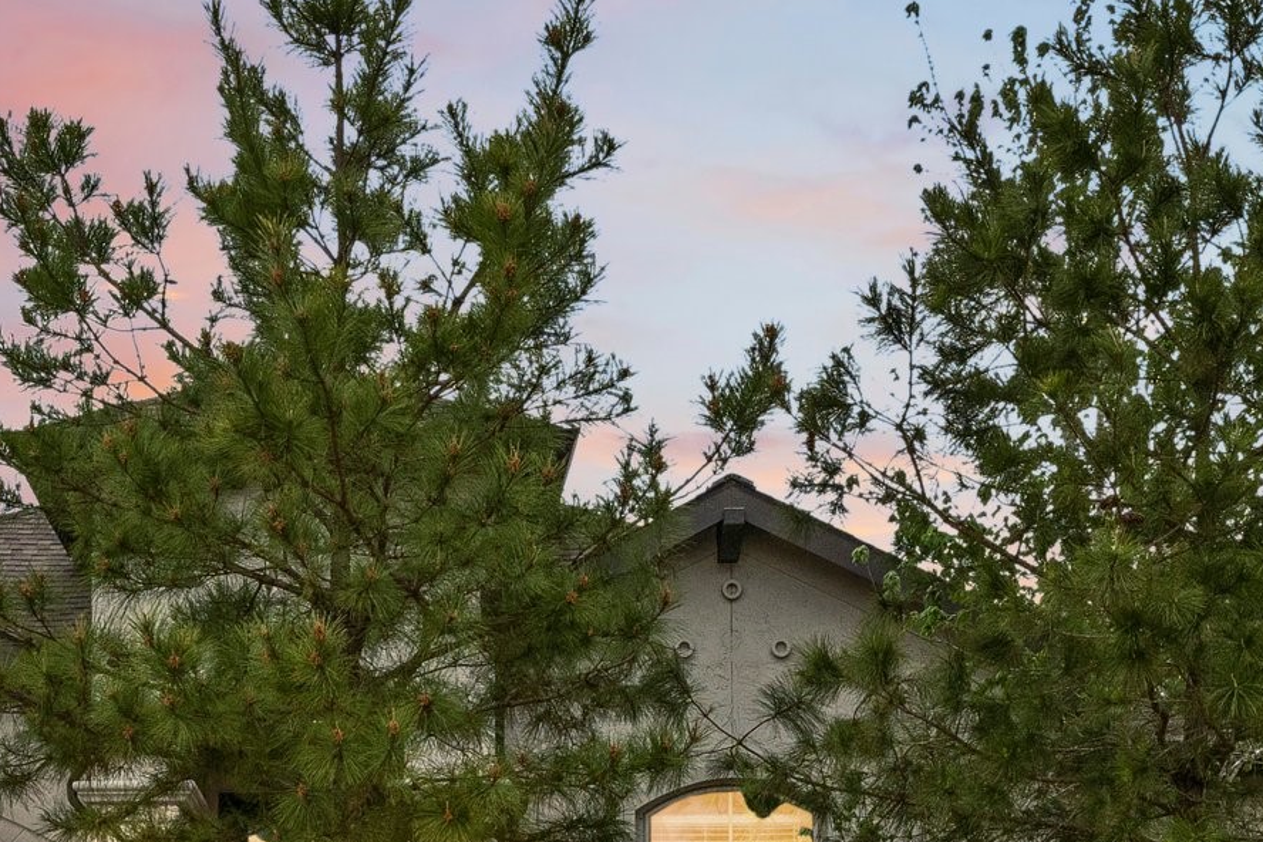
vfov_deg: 16.0
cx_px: 314
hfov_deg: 24.2
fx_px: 2912
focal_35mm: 83
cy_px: 947
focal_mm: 24
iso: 640
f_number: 8
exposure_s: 1/1000
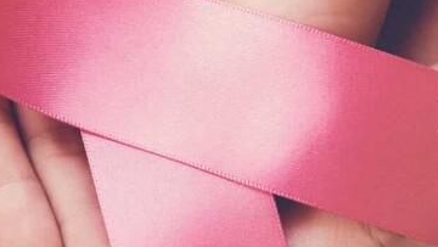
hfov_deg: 13.1
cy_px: 92
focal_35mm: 164
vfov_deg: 7.4
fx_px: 1906
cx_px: 328
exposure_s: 1/55
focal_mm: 31.1
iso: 800
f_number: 4.5
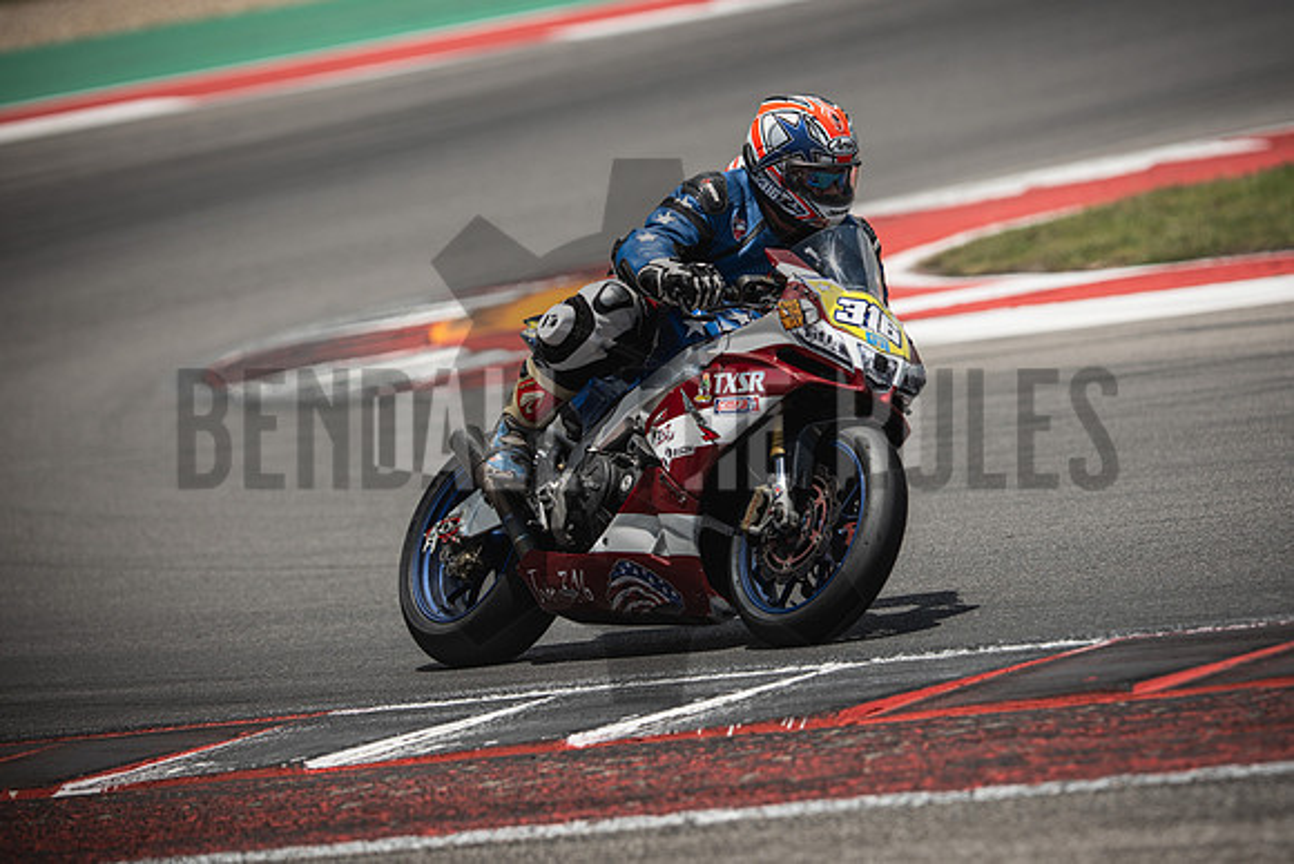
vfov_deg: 4.6
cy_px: 432
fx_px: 10785
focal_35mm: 300
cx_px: 647
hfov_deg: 6.9
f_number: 2.8
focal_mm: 200
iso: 125
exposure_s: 1/2000
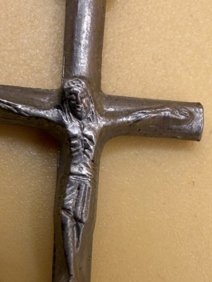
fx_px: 531
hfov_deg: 22.4
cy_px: 240
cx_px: 158
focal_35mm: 65
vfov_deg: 28.9
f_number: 2.2
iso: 40
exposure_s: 1/140
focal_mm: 2.22
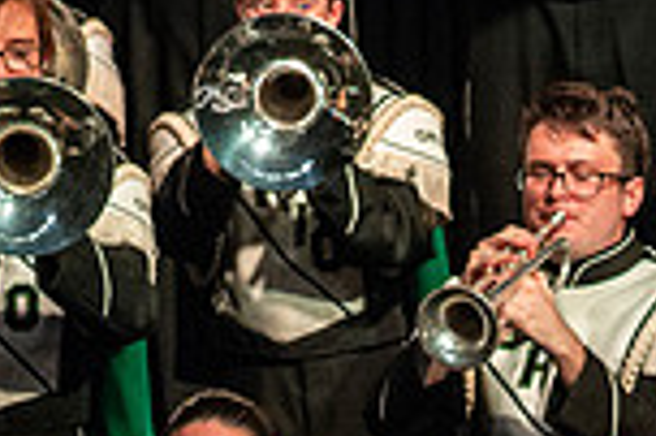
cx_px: 643
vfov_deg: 1.2
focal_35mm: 1145
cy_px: 816
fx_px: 20842
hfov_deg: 1.8
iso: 5000
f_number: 5.6
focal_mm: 300
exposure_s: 1/400
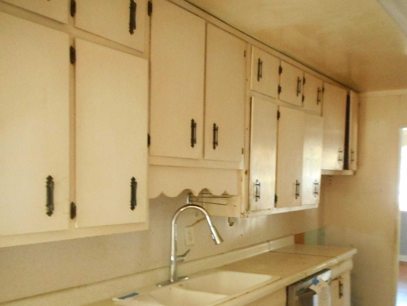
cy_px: 206
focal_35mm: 34
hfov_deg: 52.9
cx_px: 271
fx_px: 400
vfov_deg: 41.2
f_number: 3.7
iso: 800
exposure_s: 1/25
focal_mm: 4.5
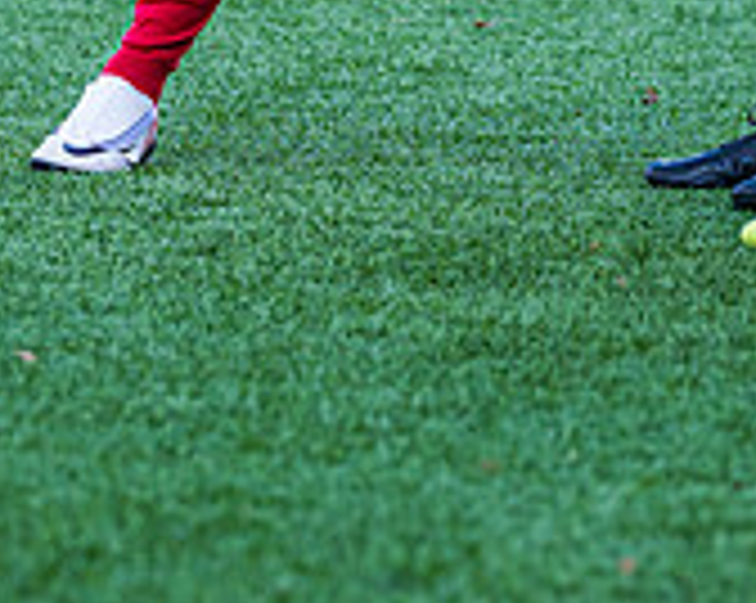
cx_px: 119
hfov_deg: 3.6
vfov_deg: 2.9
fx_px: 11957
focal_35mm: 535
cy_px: -342
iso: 400
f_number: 4
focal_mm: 135
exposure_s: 1/800
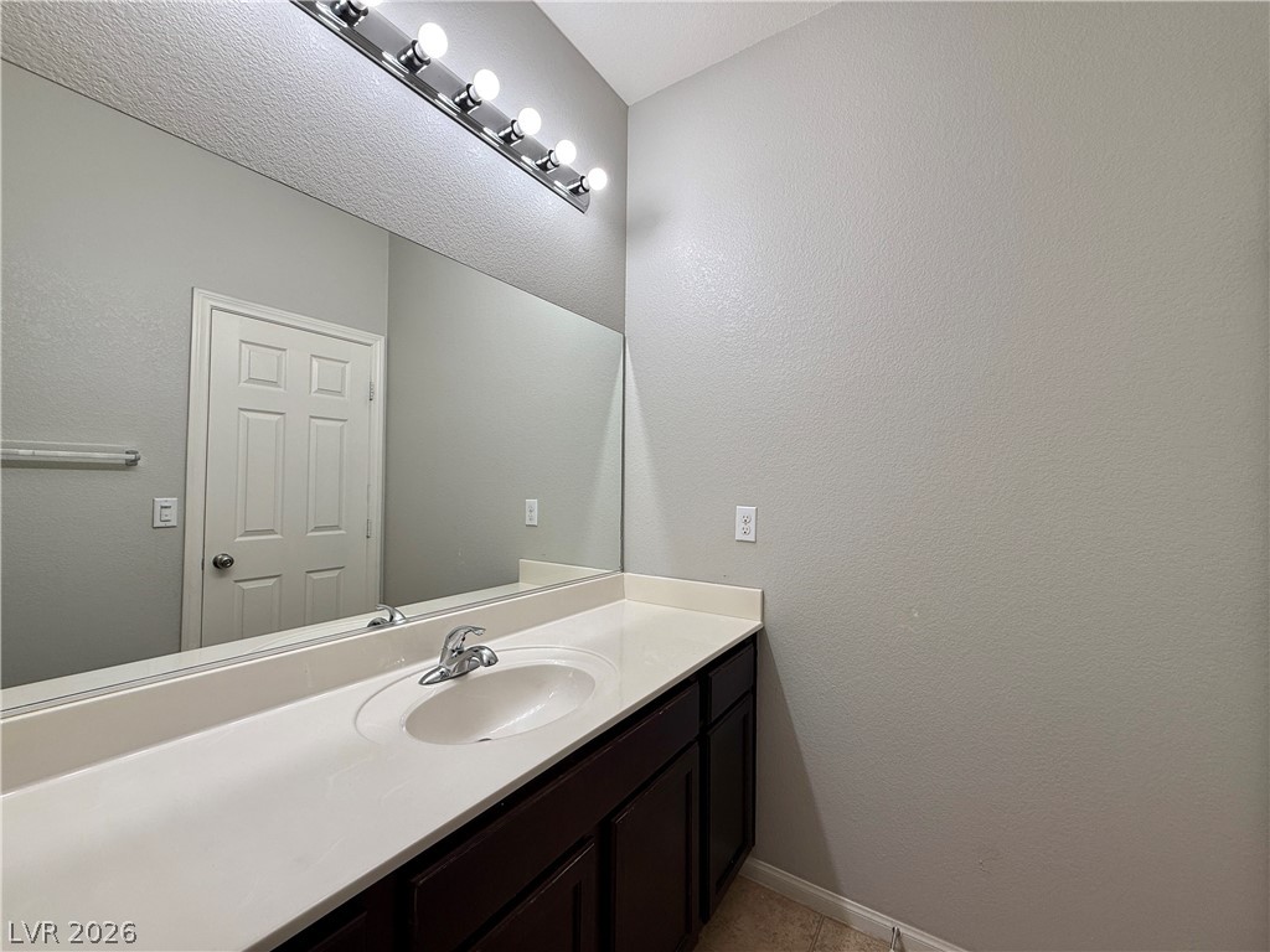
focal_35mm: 14
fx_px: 514
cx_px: 635
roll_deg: -0.4
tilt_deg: +1.9
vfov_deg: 85.7
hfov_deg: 102.1
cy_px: 476
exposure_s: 1/99
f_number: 2.2
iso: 50
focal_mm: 2.22
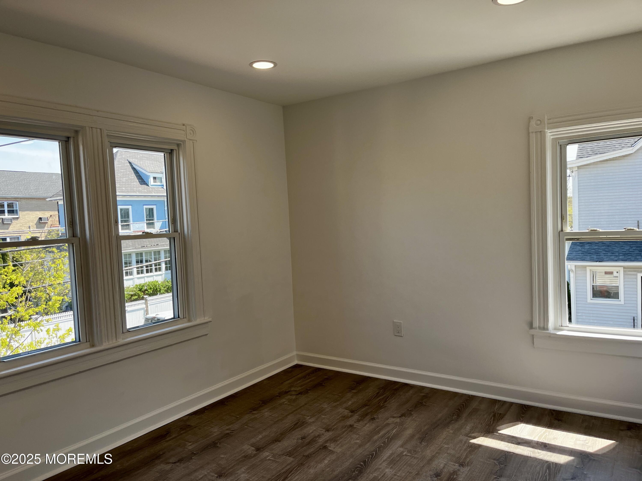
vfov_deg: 53.1
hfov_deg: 67.3
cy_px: 240
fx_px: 482
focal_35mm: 26
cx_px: 321
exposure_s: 1/443
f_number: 1.6
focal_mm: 5.1
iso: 50
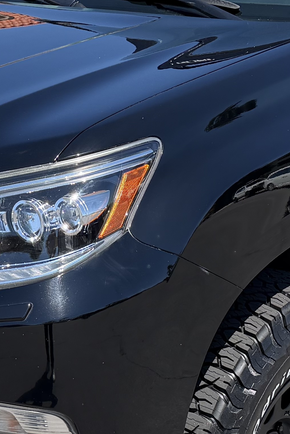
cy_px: 230
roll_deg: -0.6
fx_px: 1124
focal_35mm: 93
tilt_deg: -15.0
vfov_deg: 21.9
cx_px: 103
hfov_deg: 14.7
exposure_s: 1/2525
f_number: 1.78
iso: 100
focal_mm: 6.76
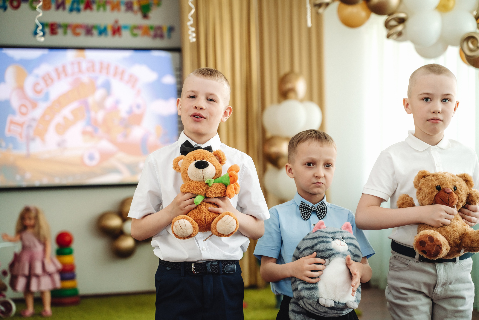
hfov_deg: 27.0
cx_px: 240
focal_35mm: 75
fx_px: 998
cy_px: 160
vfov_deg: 18.2
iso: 800
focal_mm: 75
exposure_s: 1/200
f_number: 3.5
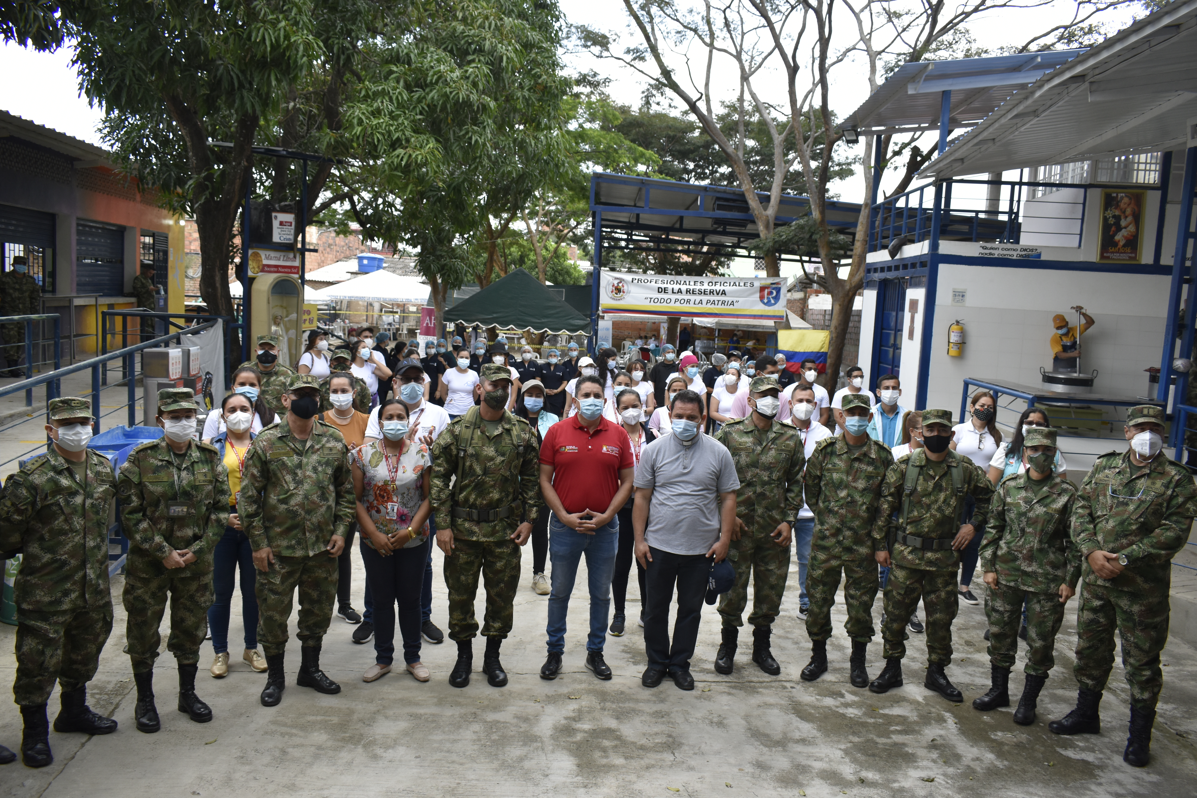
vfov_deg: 43.6
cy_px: 399
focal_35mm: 30
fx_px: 997
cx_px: 598
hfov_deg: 61.9
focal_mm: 20
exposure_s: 1/250
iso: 400
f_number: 5.6
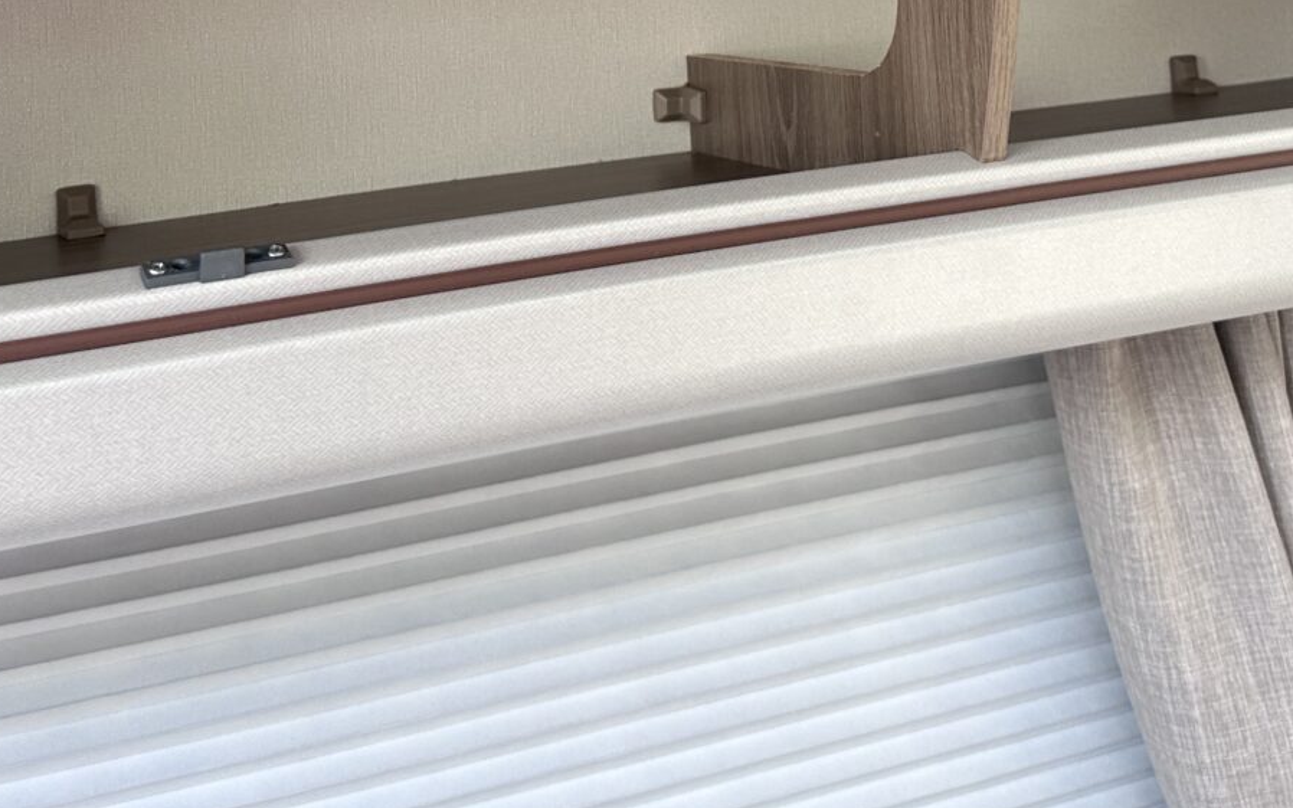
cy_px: -189
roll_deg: +2.1
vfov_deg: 20.7
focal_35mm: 58
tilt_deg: +3.2
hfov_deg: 35.1
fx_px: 2044
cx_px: 648
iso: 100
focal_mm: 6.86
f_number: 1.78
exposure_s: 1/121
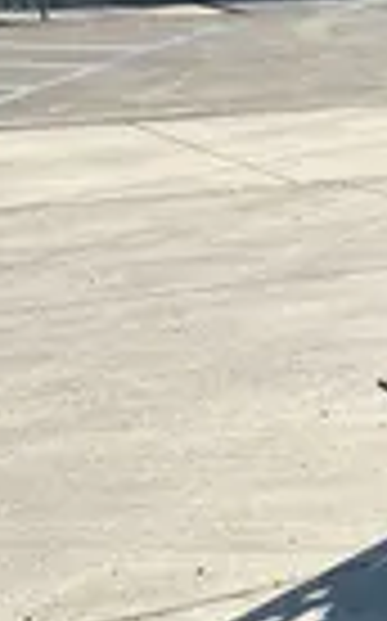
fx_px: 1860
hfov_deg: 10.1
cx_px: 981
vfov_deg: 18.9
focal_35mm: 110
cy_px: 241
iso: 50
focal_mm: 5.7
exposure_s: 1/4444
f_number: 1.5
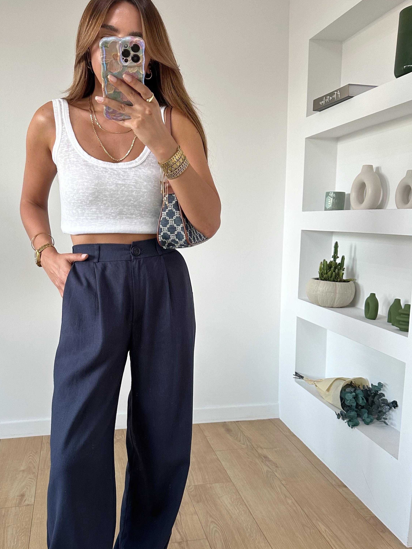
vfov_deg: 56.5
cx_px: 175
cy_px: 321
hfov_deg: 44.0
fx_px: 508
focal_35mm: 32
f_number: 1.78
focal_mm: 6.86
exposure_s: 1/100
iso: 200
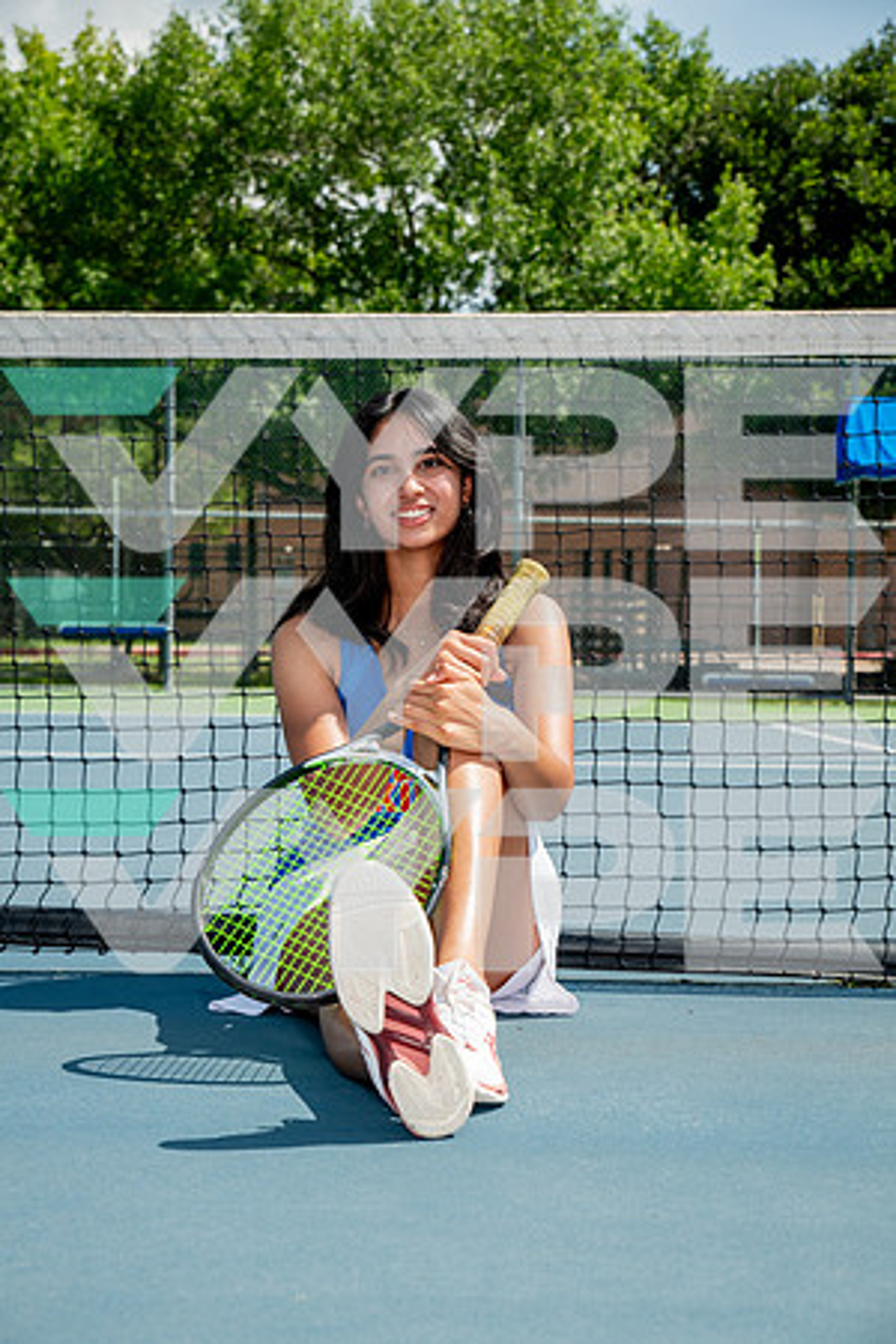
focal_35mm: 70
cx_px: 448
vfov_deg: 28.8
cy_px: 672
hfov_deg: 19.5
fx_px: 2613
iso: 125
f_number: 7.1
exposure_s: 1/400
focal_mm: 70
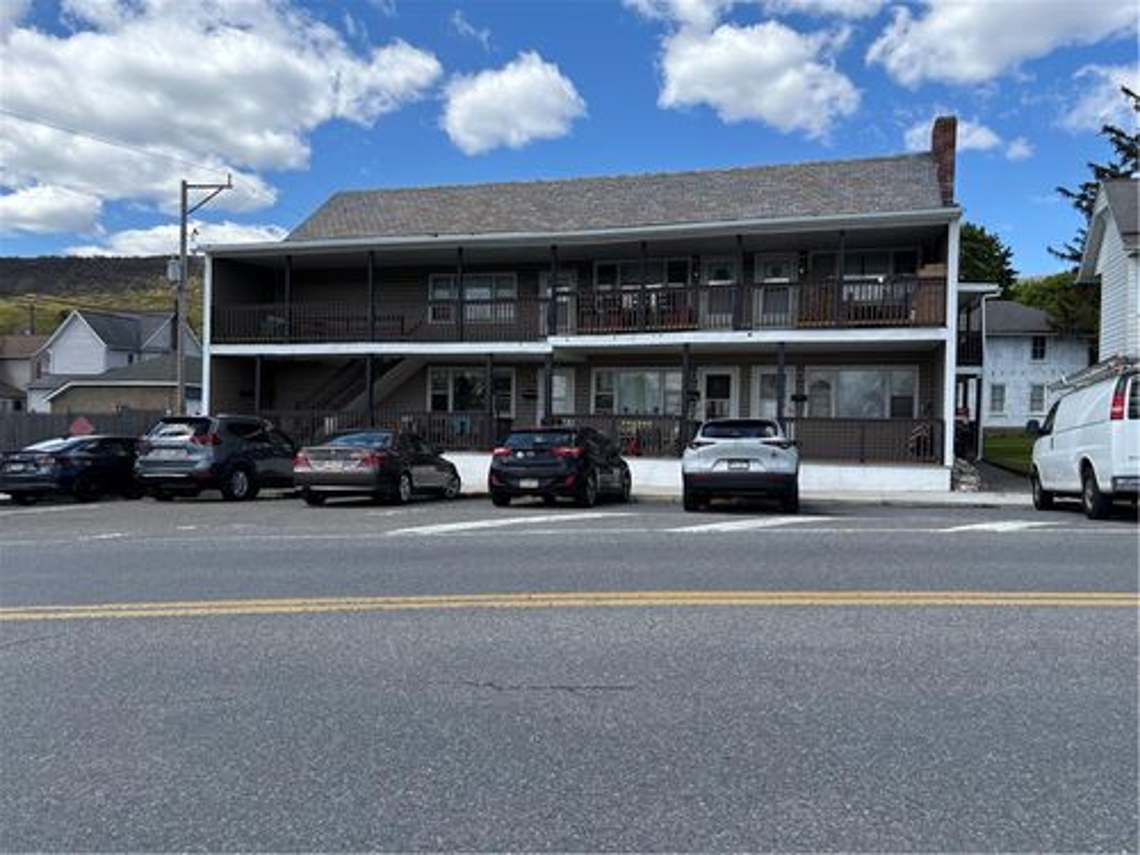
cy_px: 428
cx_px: 570
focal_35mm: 26
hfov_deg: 67.3
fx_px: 856
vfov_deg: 53.1
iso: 50
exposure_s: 1/2024
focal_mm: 5.96
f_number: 1.6
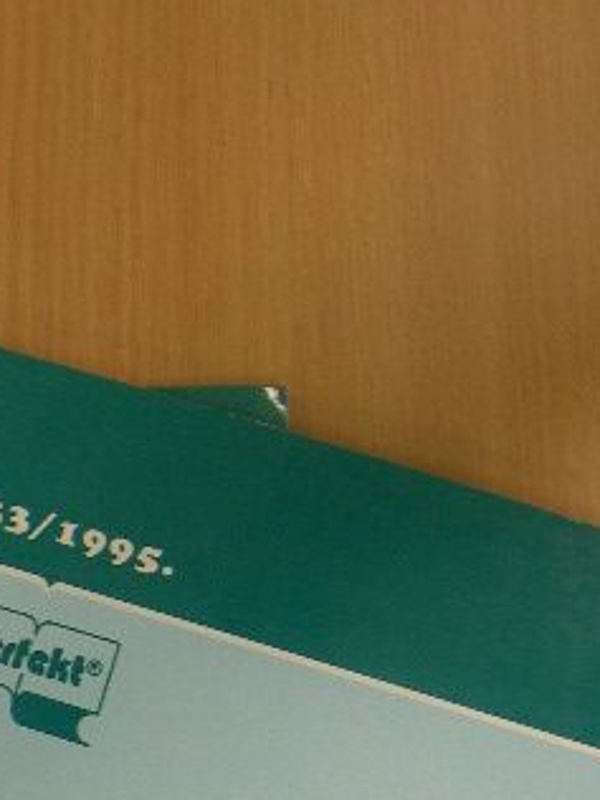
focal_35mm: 77
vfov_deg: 24.3
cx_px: 46
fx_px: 1780
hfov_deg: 18.8
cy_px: 787
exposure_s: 1/14.3
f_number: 3.5
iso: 50
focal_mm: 6.3
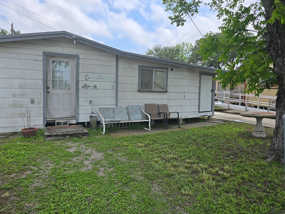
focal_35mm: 24
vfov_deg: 56.8
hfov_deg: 71.6
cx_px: 137
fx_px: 198
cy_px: 104
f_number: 1.7
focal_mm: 6.3
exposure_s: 1/792
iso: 12
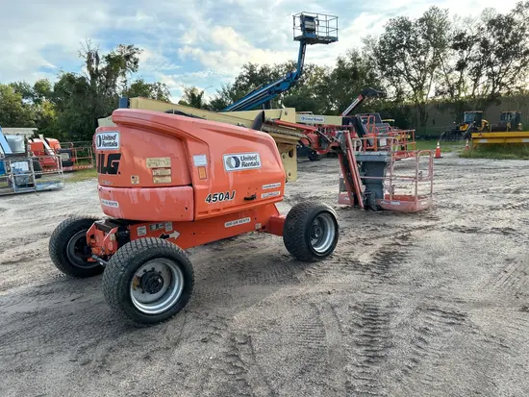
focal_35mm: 26
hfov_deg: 67.3
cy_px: 198
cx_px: 264
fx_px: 398
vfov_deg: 53.1
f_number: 1.5
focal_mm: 5.7
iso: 50
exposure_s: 1/607
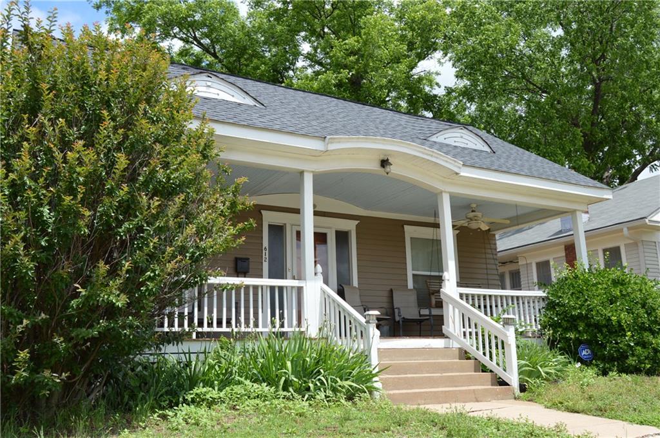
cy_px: 219
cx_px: 330
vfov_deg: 39.9
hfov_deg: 57.3
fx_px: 604
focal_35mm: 33
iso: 100
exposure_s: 1/200
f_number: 7.1
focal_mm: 22
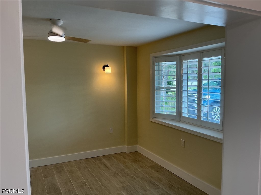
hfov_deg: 61.7
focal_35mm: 29
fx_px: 219
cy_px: 98
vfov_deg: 48.2
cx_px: 130
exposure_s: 1/120
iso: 64
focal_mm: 3
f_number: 1.8
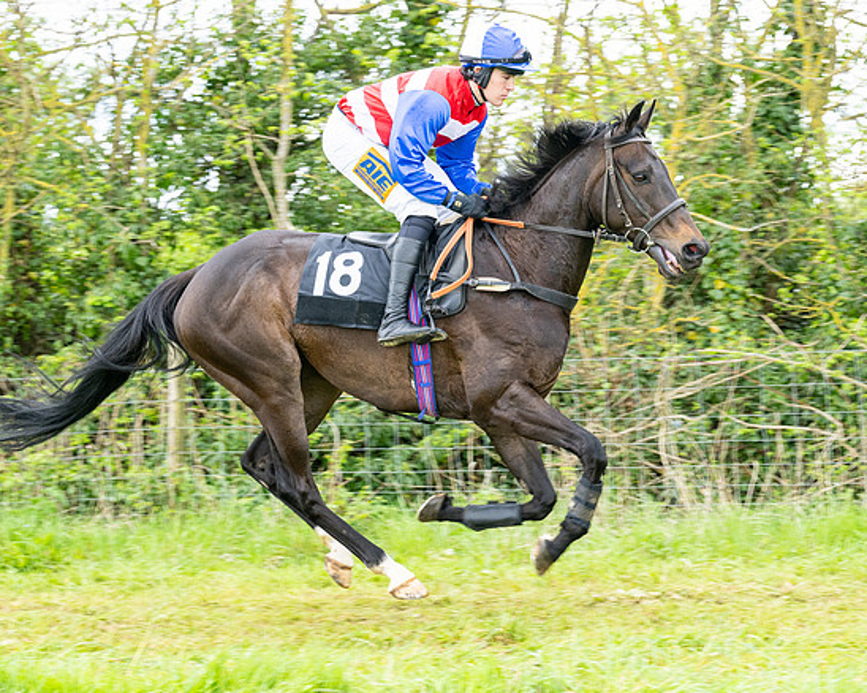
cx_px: 423
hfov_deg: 13.7
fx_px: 3617
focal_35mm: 141
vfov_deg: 10.9
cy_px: 319
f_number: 5
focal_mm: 92
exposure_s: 1/400
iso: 400
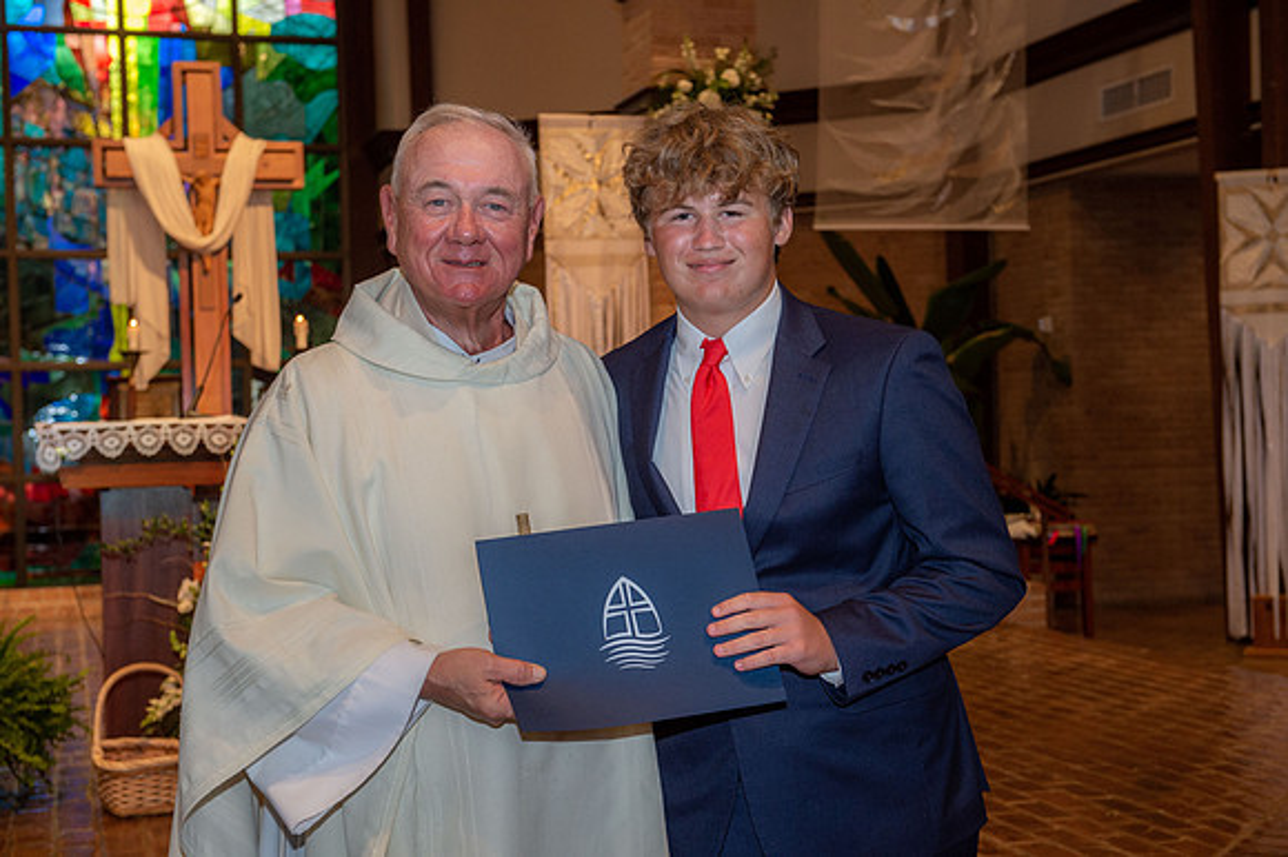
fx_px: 2002
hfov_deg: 35.7
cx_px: 644
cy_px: 428
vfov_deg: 24.2
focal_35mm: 56
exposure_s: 1/125
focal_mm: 56
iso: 1600
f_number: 5.6
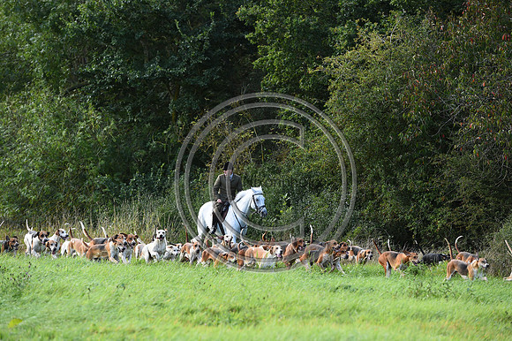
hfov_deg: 13.7
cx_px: 256
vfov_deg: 9.1
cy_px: 170
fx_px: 2132
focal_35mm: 150
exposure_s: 1/800
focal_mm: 150
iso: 900
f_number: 5
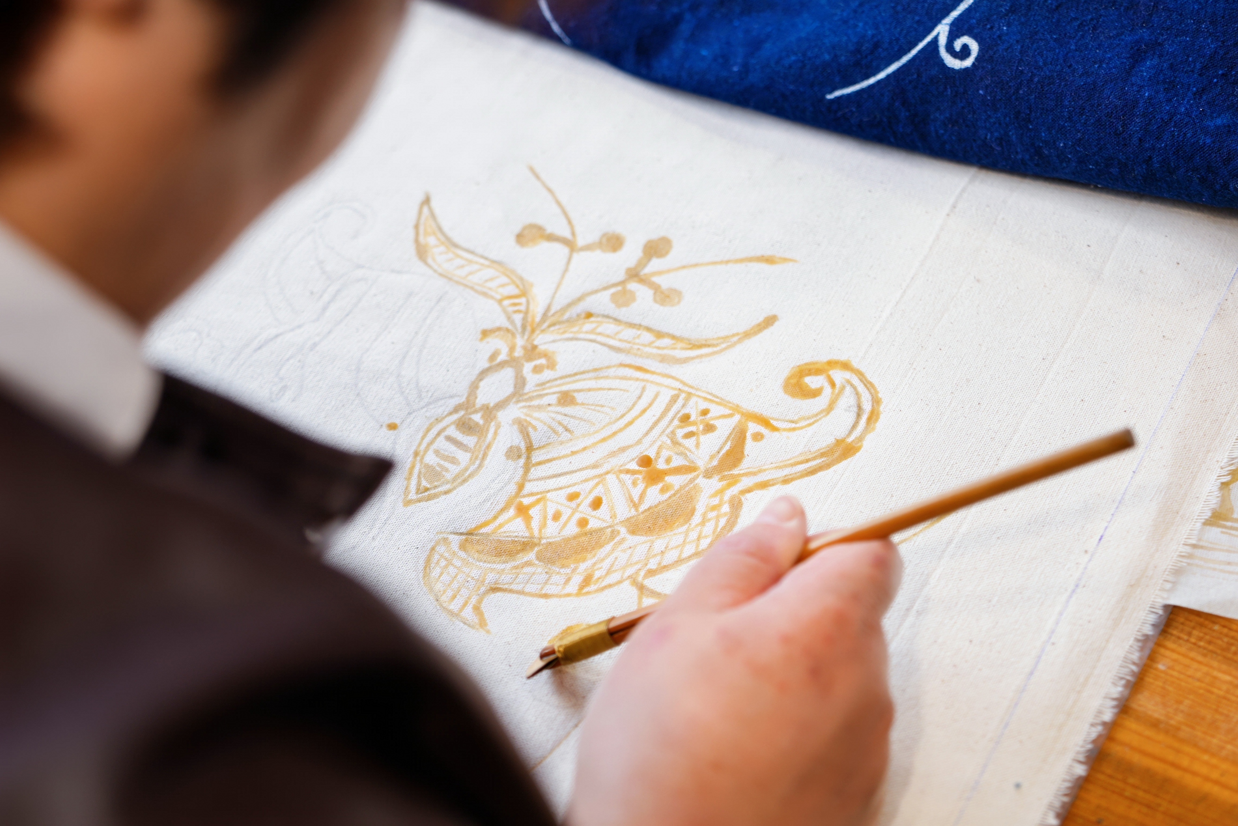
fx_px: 2407
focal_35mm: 70
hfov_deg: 28.8
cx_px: 619
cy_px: 413
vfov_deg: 19.5
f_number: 2.8
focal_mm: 47
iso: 100
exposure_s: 1/100
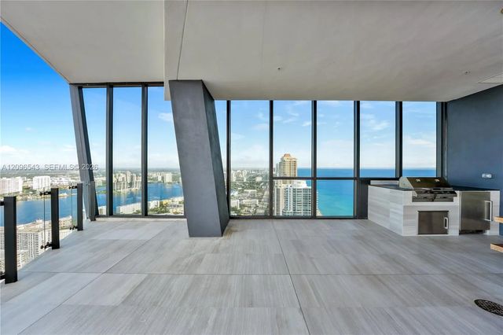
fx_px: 196
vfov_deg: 81.1
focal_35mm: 14
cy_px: 168
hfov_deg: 104.3
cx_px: 252
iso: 100
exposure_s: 1/40
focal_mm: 14
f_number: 9
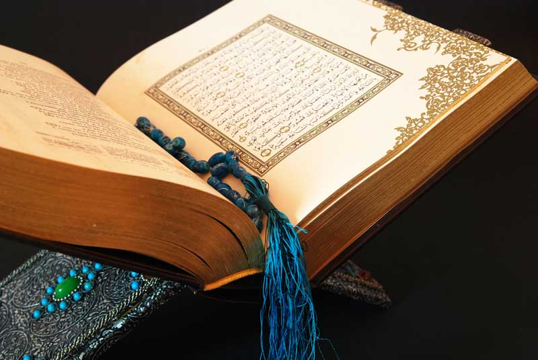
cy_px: 180
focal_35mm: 75
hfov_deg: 27.0
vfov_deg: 18.2
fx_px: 1122
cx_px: 269
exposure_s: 1
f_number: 8
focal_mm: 50
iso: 100
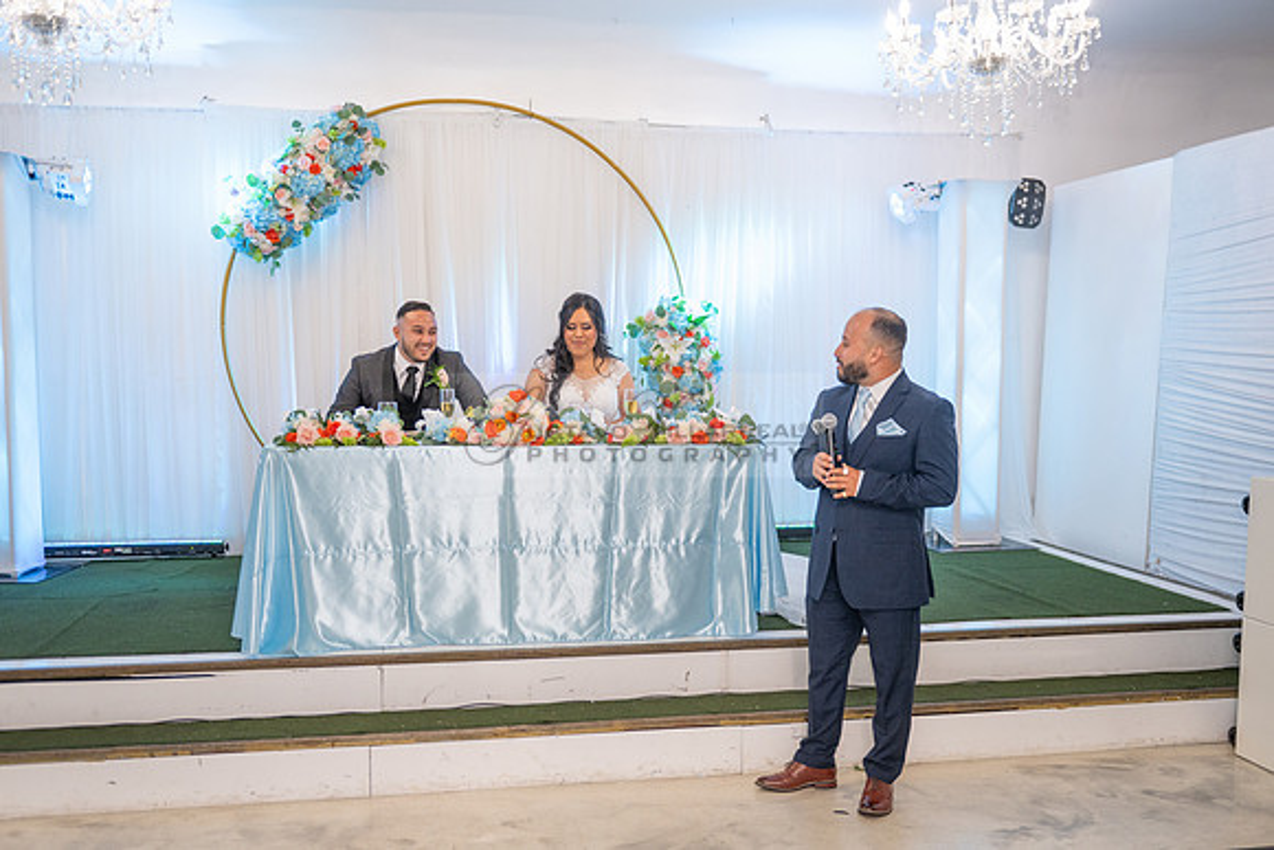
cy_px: 469
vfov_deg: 37.5
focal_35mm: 35
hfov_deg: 54.0
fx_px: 1250
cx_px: 637
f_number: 3.2
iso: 1000
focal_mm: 32
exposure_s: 1/160
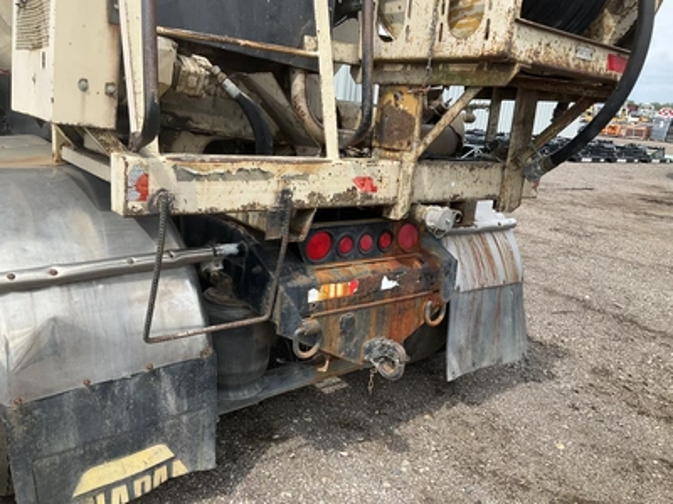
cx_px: 336
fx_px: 564
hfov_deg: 61.7
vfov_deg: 48.2
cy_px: 252
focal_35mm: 29
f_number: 1.8
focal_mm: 3
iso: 25
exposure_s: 1/997
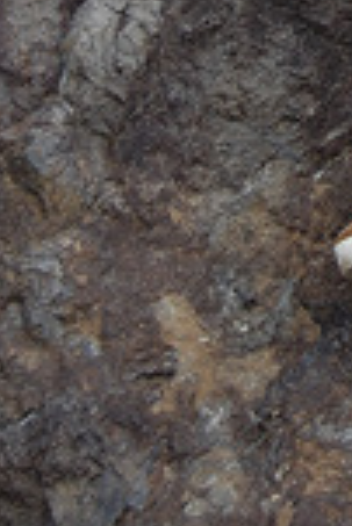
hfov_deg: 4.2
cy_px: -516
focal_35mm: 327
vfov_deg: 6.1
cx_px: 681
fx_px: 4784
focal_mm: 55
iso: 200
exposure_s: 1/250
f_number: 8
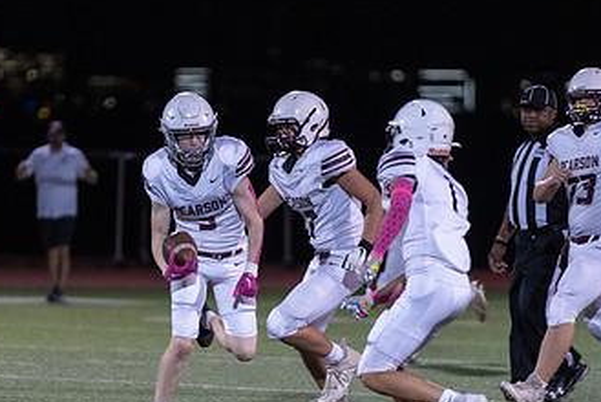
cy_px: 305
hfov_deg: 5.2
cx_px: 224
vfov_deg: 3.5
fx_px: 6667
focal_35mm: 399
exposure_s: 1/1250
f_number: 2.8
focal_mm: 200
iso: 5000
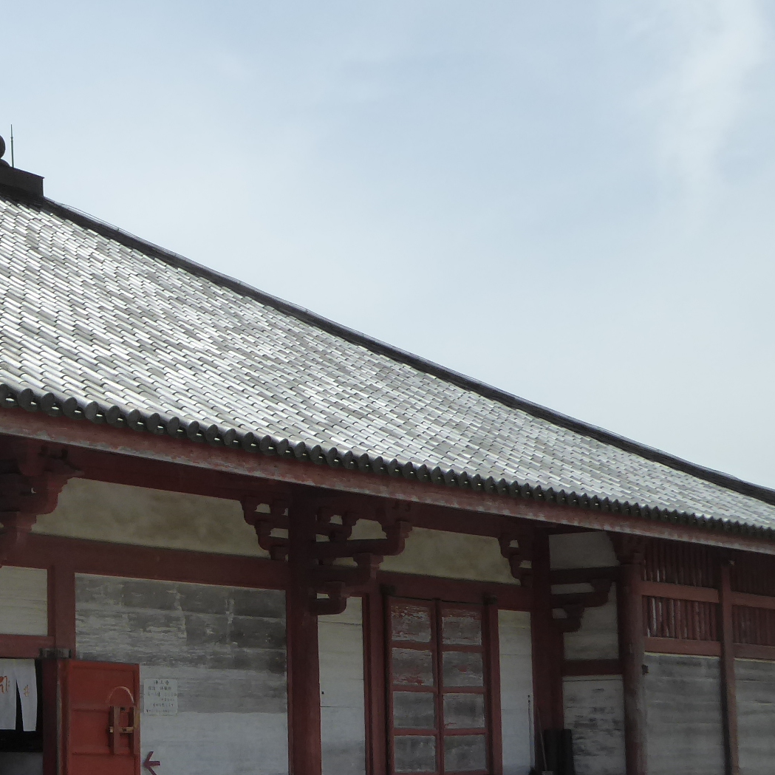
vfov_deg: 24.7
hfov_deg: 24.1
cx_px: 31
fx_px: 1748
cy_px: 572
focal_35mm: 69
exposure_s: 1/1600
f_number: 3.5
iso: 160
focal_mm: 5.4
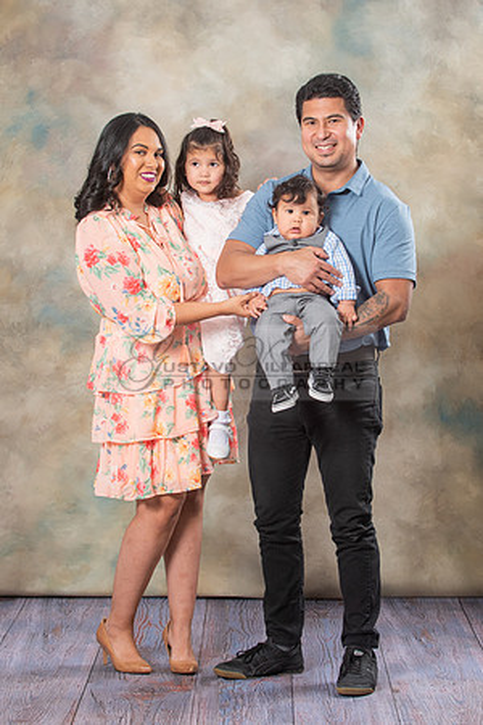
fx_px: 2444
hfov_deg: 11.3
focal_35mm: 121
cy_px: 308
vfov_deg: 16.9
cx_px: 308
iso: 200
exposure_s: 1/125
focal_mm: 70
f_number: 5.6
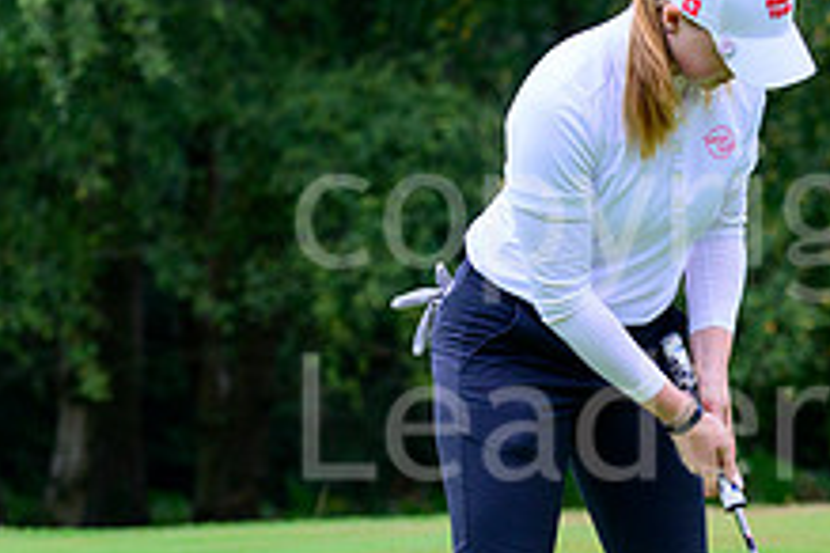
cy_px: 453
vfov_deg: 3.8
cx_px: 792
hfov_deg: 5.7
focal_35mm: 358
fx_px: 8253
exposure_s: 1/1600
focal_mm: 135
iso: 1250
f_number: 5.6
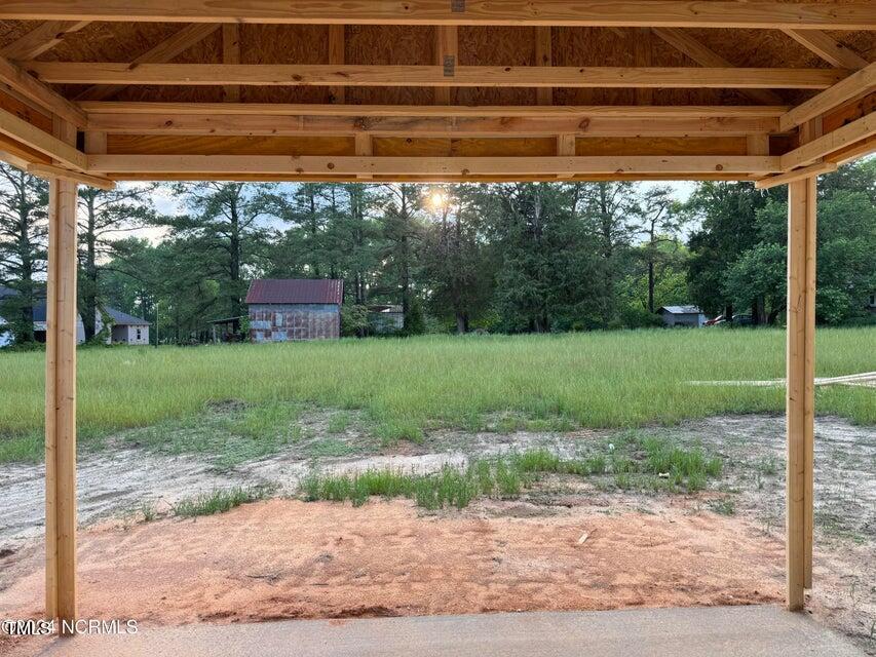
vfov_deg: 56.8
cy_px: 328
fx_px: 607
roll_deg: +0.8
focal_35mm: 24
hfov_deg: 71.6
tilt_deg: +0.1
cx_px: 438
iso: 80
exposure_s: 1/308
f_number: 1.78
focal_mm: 6.76
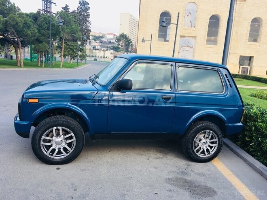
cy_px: 100
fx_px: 224
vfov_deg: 48.2
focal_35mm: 29
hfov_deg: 61.7
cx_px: 134
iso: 25
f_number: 2.2
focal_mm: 4.15
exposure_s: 1/280
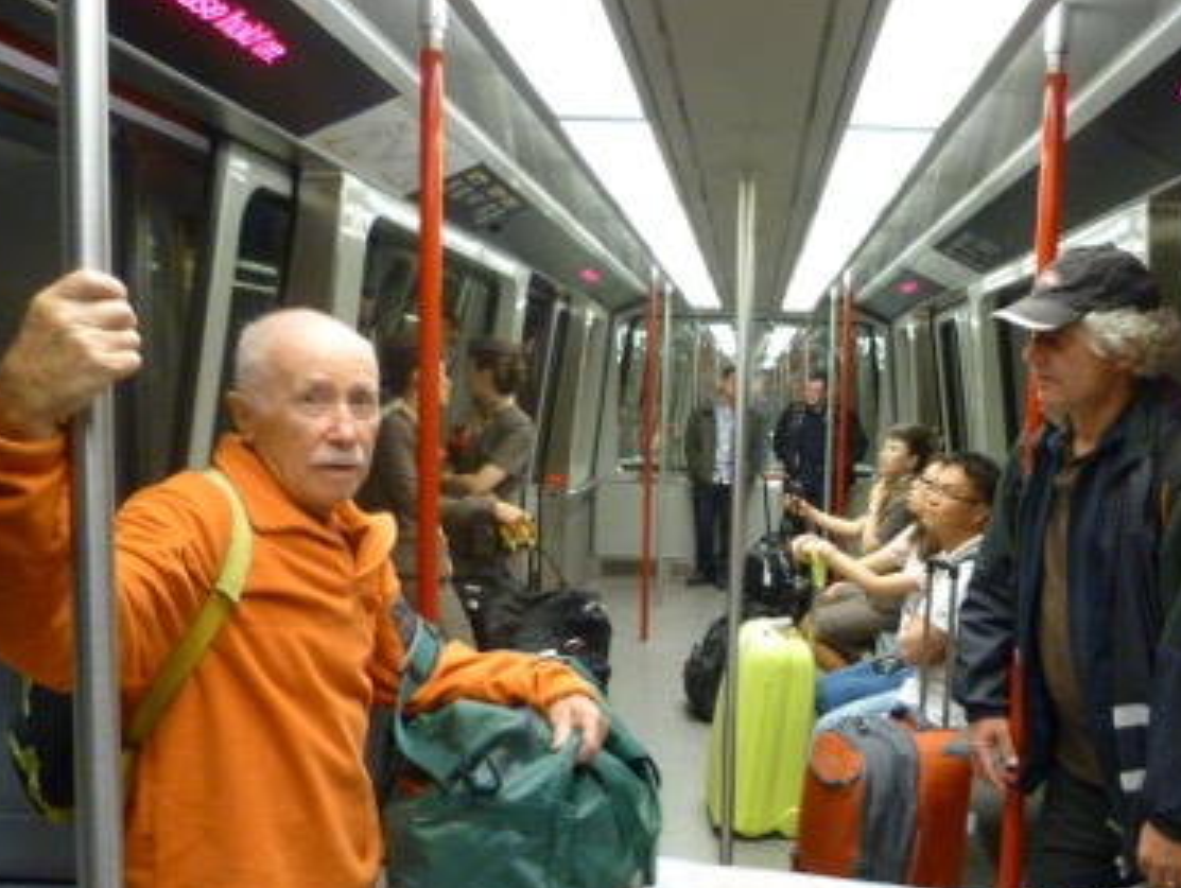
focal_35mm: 35
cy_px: 535
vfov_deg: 40.6
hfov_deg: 51.7
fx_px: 1195
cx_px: 777
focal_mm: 4.5
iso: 400
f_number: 2.8
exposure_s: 1/25
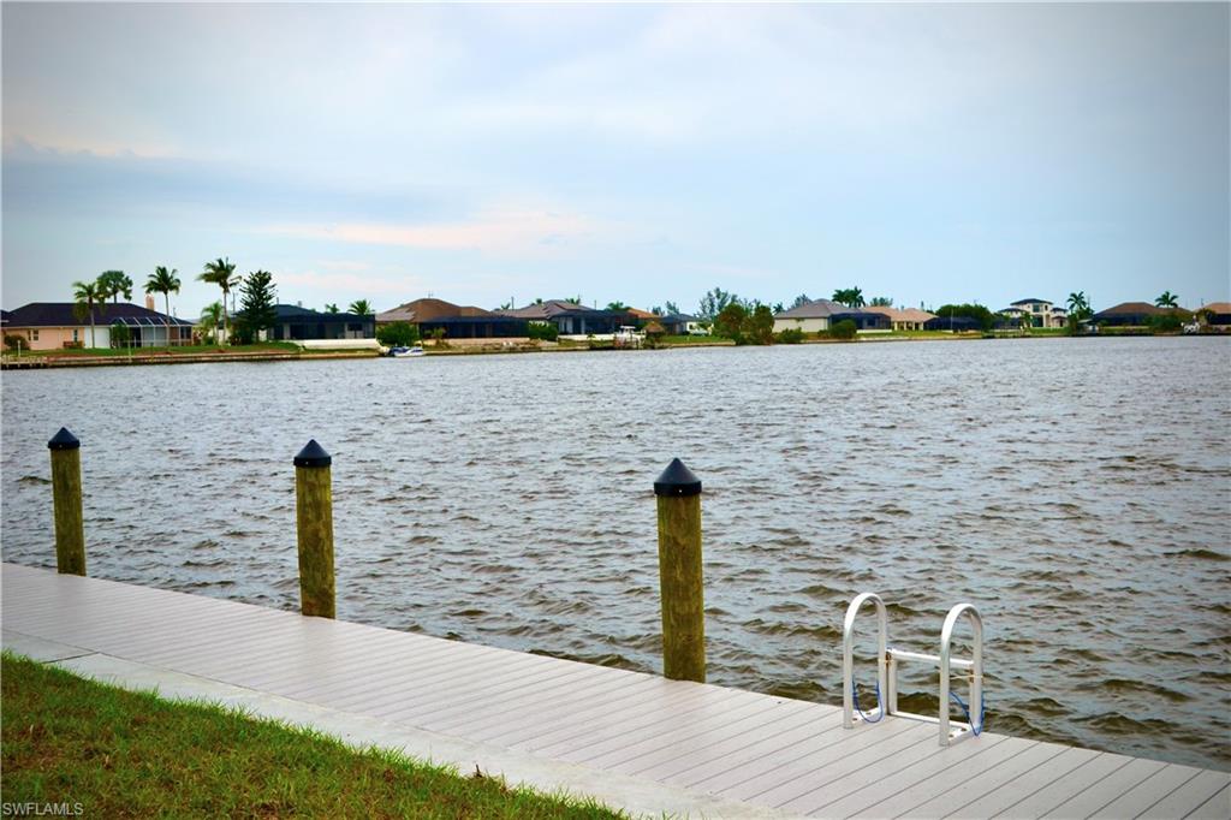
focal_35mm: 42
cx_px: 616
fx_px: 1436
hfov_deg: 46.4
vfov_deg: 31.9
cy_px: 410
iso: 100
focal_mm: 28
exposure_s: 1/200
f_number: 7.1
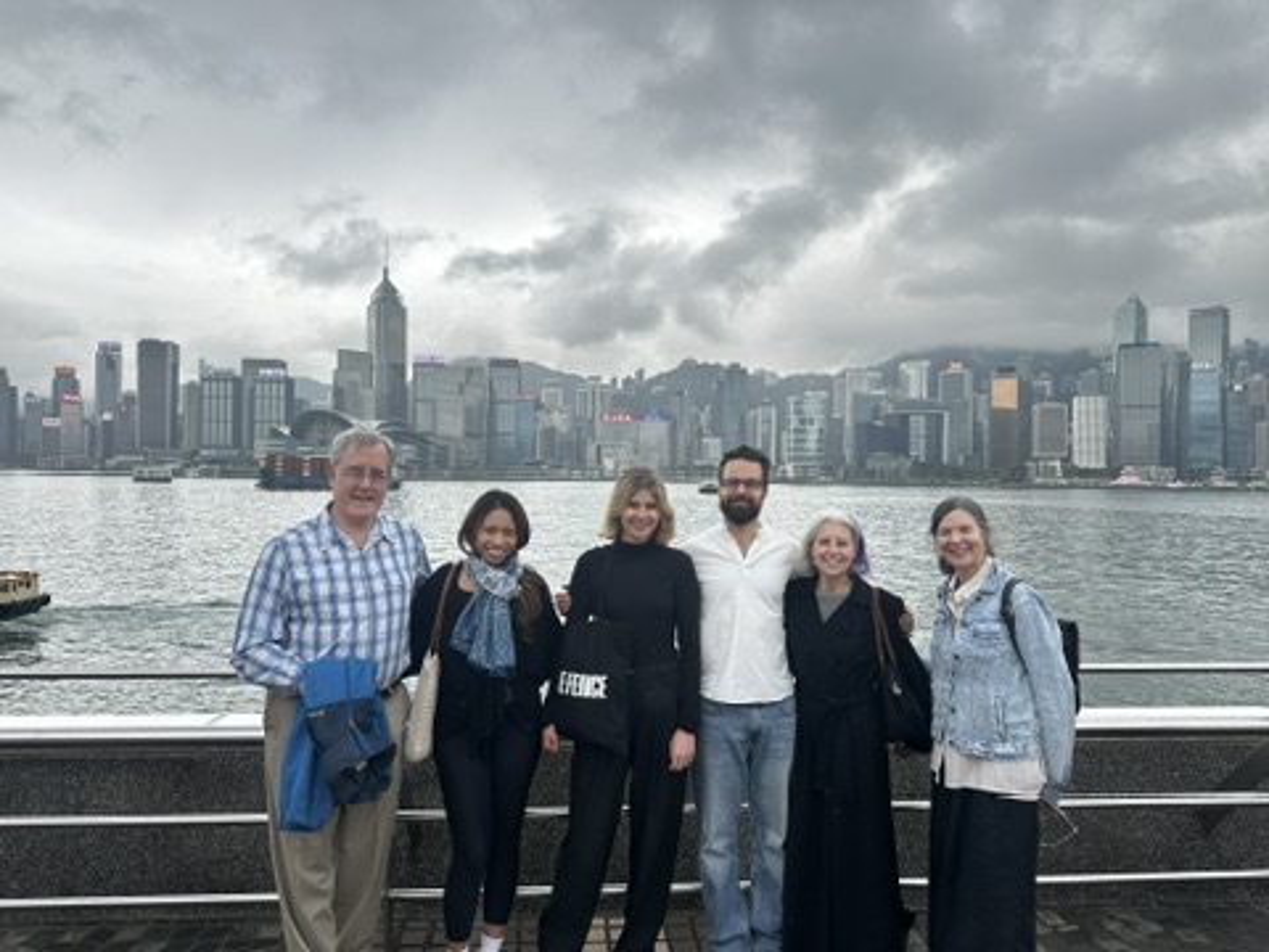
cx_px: 634
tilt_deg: +0.8
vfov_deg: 56.8
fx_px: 880
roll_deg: -1.1
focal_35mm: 24
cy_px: 476
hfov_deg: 71.6
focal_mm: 6.86
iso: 80
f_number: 1.78
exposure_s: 1/2203
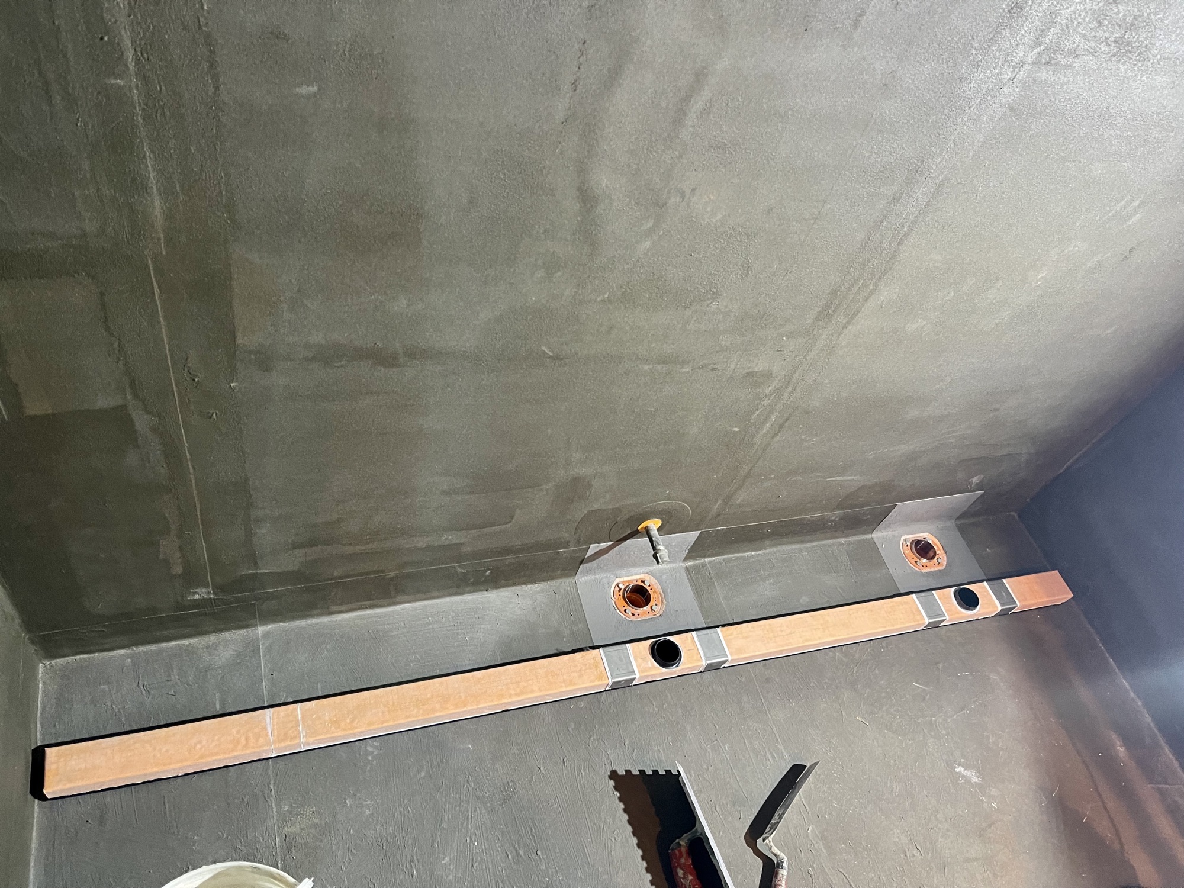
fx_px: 855
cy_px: 444
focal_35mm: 25
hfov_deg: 69.4
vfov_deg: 54.9
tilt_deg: -50.9
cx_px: 592
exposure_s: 1/60
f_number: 1.6
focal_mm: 5.1
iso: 400
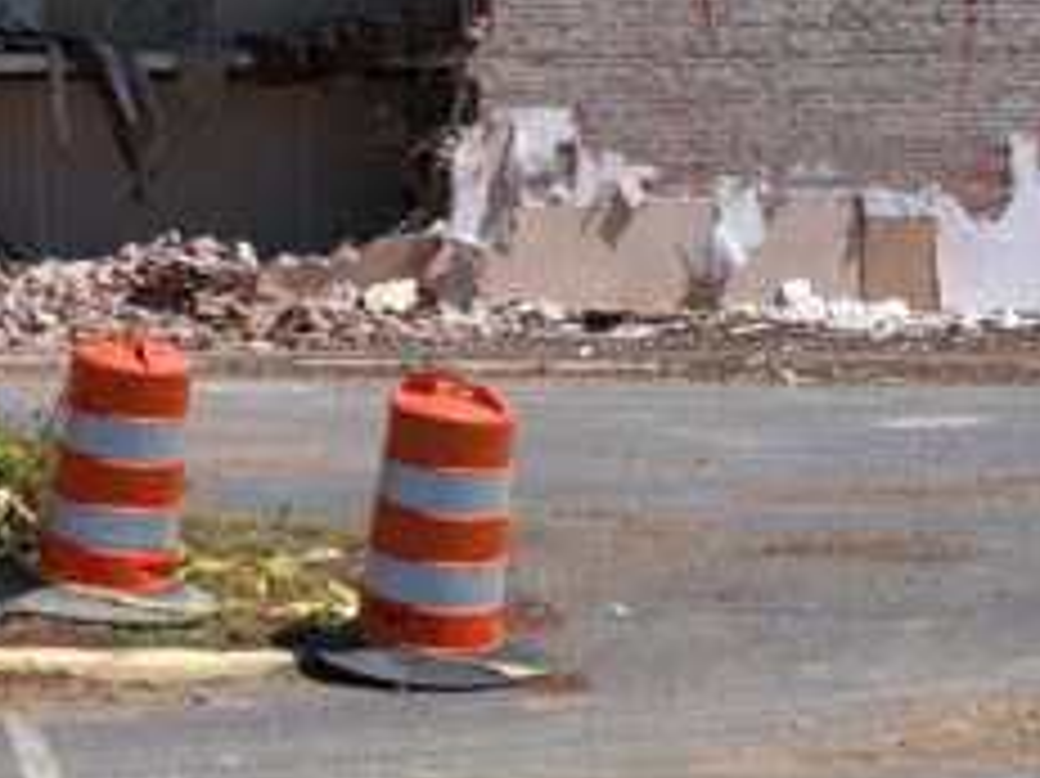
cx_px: 113
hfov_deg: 20.1
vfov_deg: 15.2
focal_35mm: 96
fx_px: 2883
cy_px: 27
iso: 100
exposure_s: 1/400
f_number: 7.1
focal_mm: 20
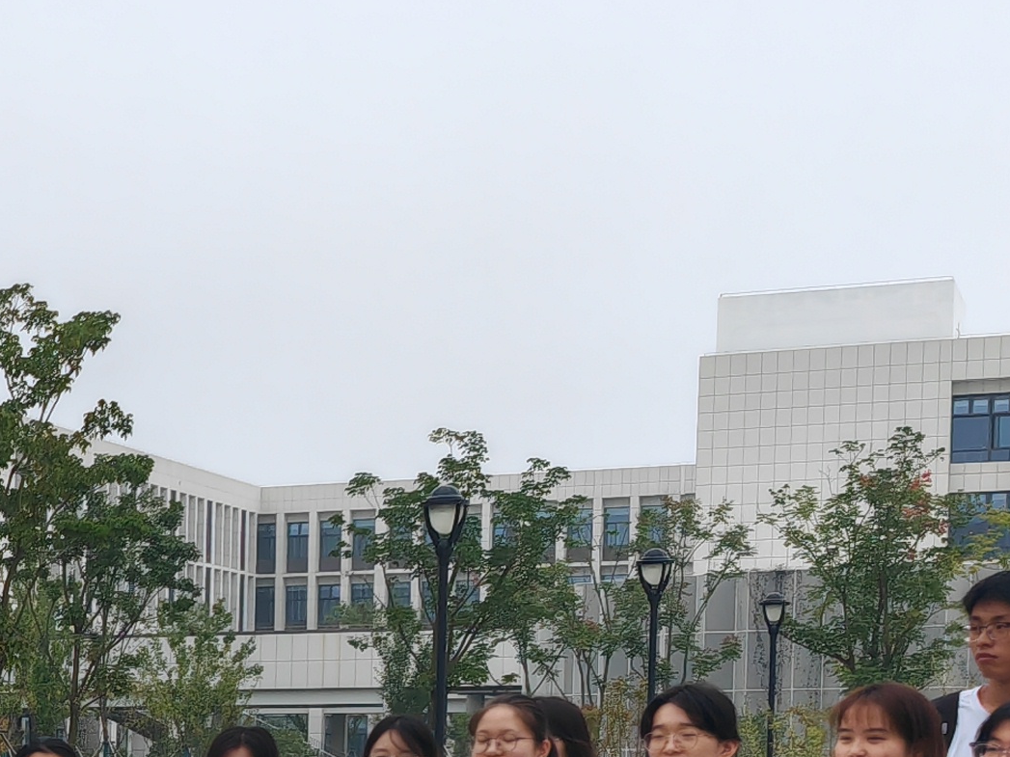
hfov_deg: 16.0
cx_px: -822
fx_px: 3034
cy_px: 899
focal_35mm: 104
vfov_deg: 13.8
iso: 50
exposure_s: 1/820
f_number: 1.6
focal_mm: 7.62
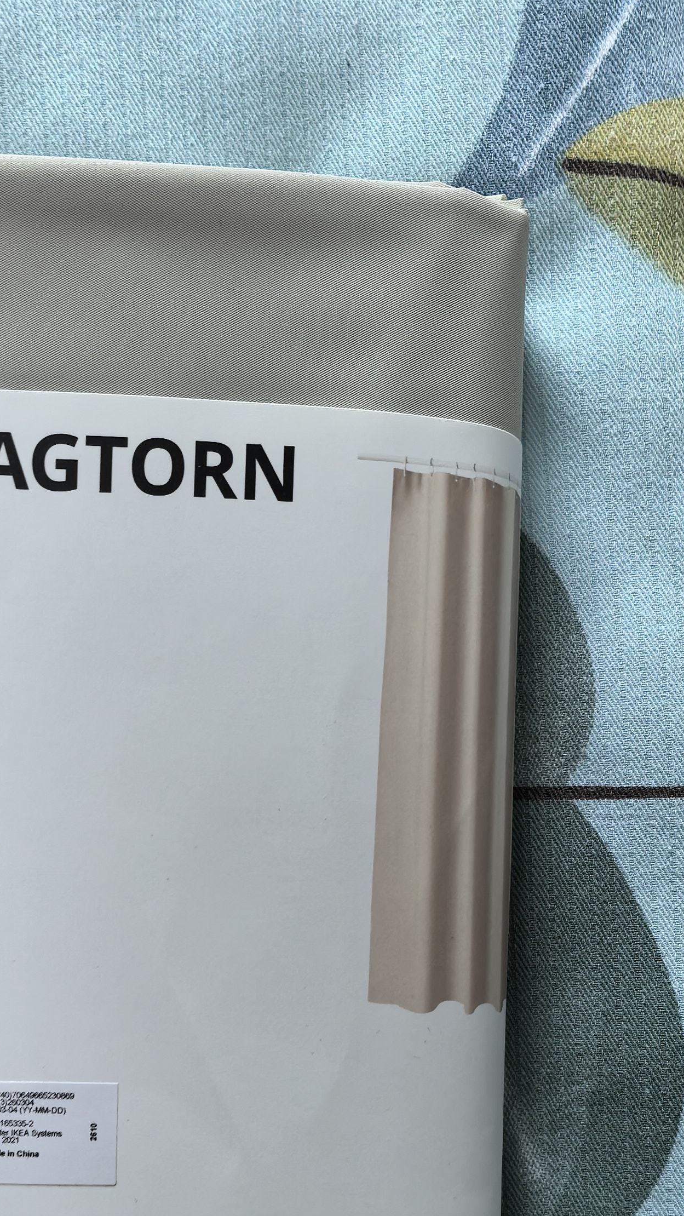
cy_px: 997
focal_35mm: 53
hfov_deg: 22.3
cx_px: 139
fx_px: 1709
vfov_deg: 37.6
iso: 80
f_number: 2
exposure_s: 1/100
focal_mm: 6.35
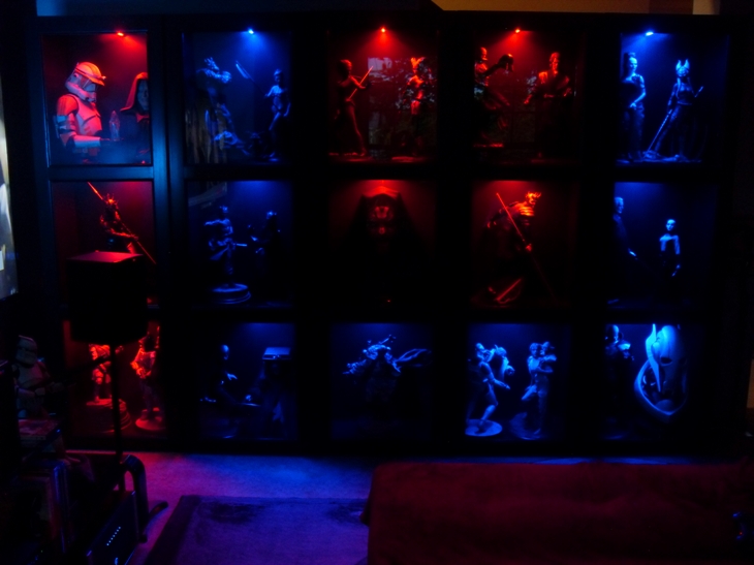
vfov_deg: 41.8
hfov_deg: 54.0
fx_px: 740
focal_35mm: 34
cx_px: 377
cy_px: 282
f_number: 2.8
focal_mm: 6.3
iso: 200
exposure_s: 1/4
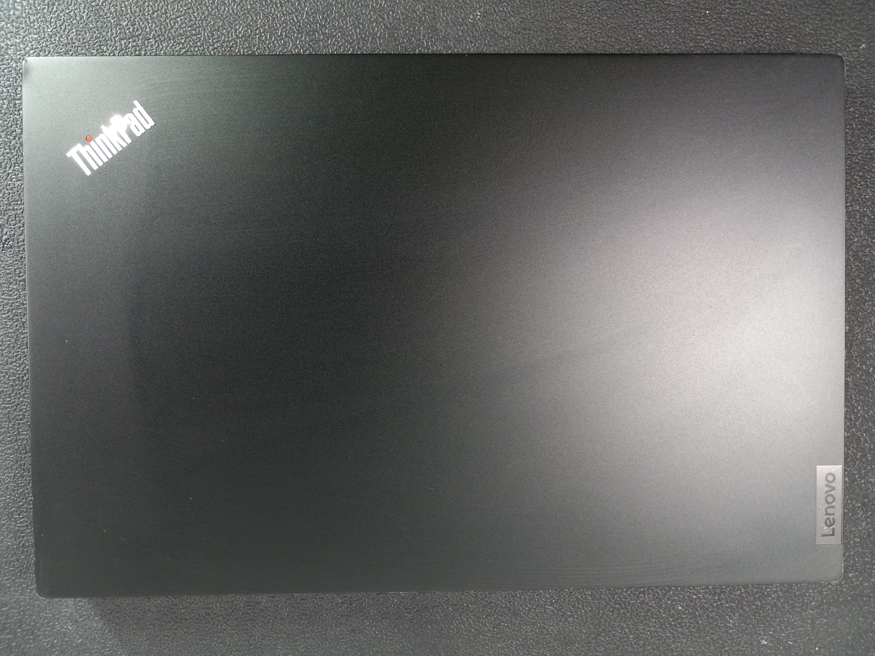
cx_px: 438
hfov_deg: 65.3
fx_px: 682
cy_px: 328
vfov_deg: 51.4
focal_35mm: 27
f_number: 1.8
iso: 160
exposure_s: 1/60
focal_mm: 3.94
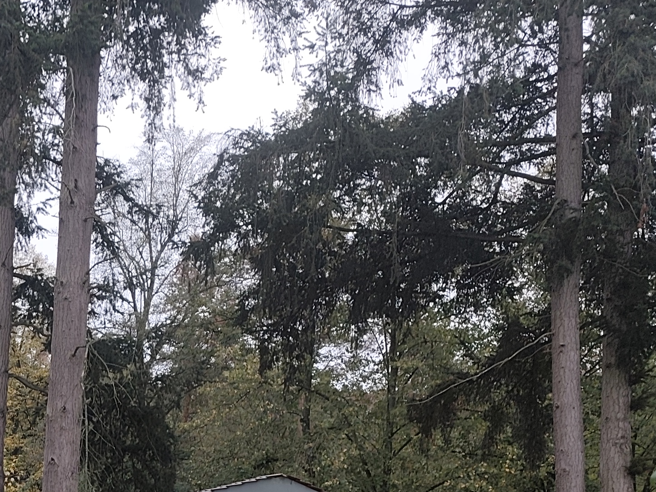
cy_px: 628
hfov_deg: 27.2
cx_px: -77
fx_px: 1232
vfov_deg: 20.7
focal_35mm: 65
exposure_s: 1/202
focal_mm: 6.19
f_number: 1.65
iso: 50
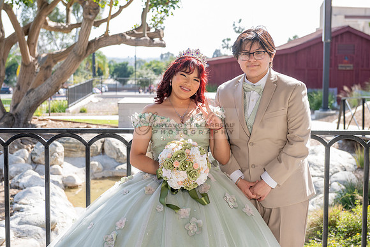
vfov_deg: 22.6
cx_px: 185
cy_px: 124
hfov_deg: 33.4
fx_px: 617
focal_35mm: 60
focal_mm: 60
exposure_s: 1/250
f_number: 5
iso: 200
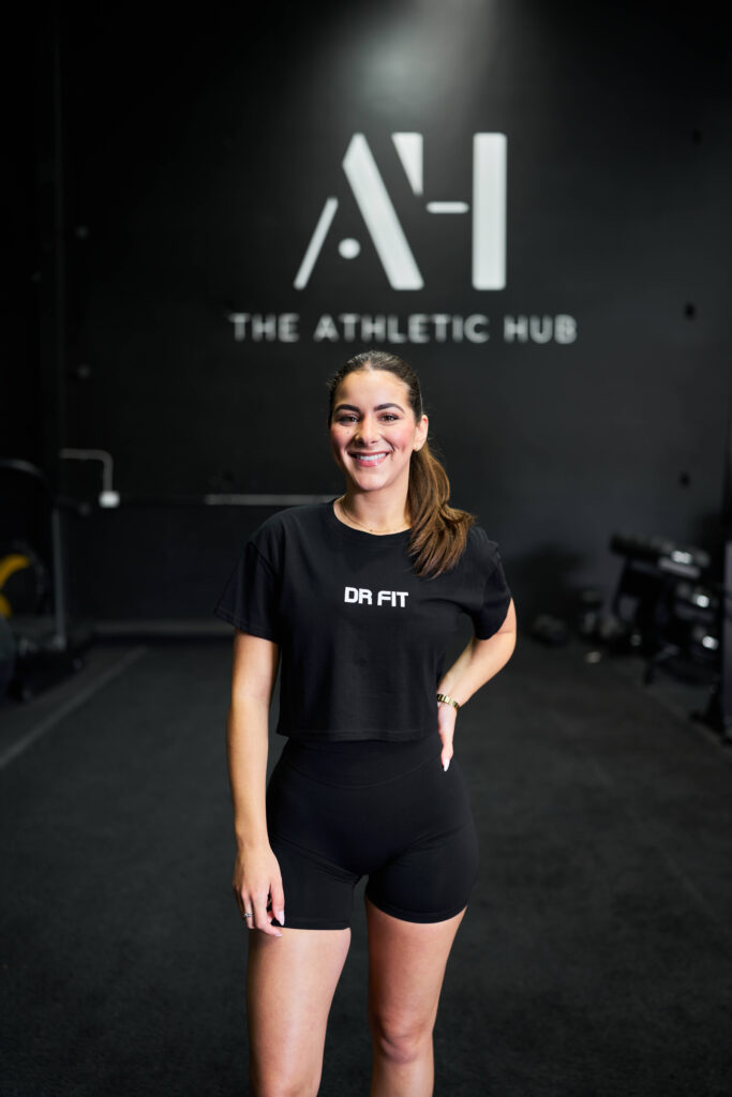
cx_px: 366
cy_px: 548
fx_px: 1067
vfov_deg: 54.4
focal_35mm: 35
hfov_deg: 37.9
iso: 160
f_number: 1.4
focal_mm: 35
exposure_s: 1/250
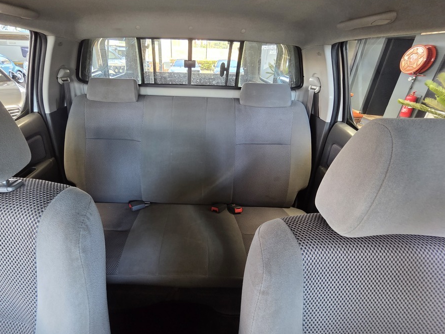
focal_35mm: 15
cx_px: 196
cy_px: 153
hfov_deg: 97.7
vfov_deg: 81.6
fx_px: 193
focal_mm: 2.2
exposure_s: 1/50
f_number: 2.2
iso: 250
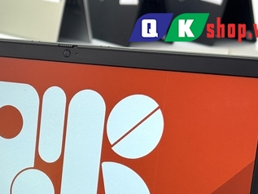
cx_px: -27
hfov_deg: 15.8
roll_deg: +0.4
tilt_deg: -21.2
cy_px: 244
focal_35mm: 121
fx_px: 902
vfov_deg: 11.9
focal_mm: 6.76
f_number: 1.78
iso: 50
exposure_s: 1/121
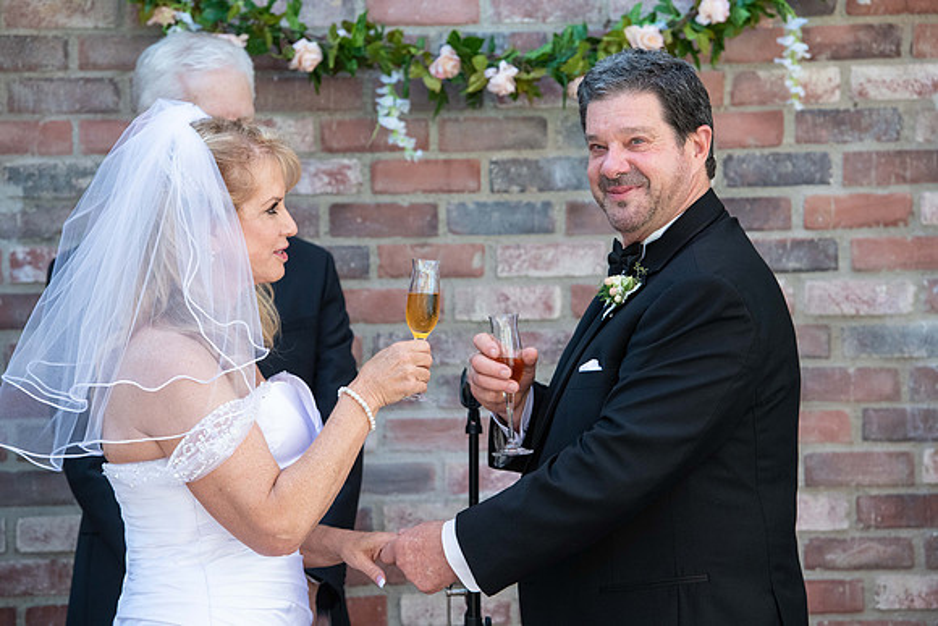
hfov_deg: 13.7
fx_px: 3909
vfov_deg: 9.2
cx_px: 469
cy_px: 313
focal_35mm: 150
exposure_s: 1/1000
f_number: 5
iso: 1250
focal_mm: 150
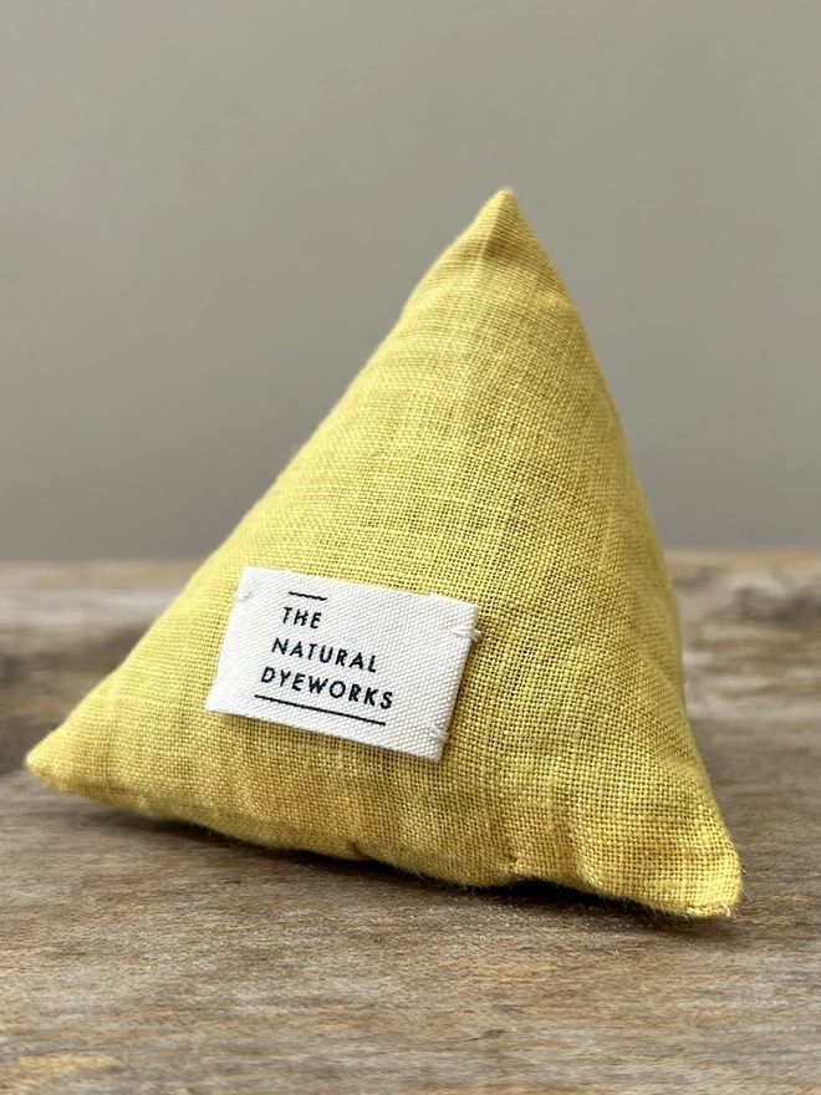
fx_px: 822
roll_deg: -1.5
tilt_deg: -11.7
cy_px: 548
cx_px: 410
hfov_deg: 53.1
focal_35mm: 26
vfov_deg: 67.3
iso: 32
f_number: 1.5
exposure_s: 1/143
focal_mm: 5.7
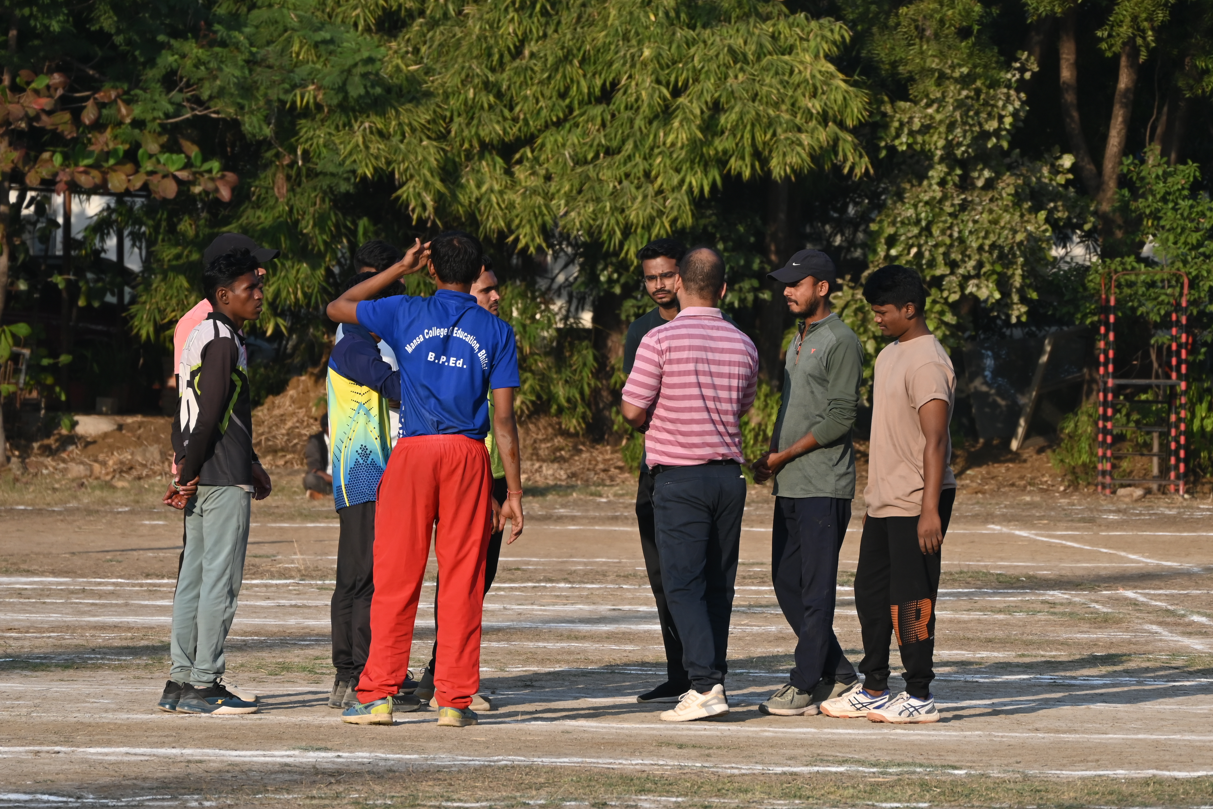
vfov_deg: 5.7
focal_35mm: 241
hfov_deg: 8.5
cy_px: 383
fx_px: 8120
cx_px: 606
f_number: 6.3
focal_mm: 140
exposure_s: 1/500
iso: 180
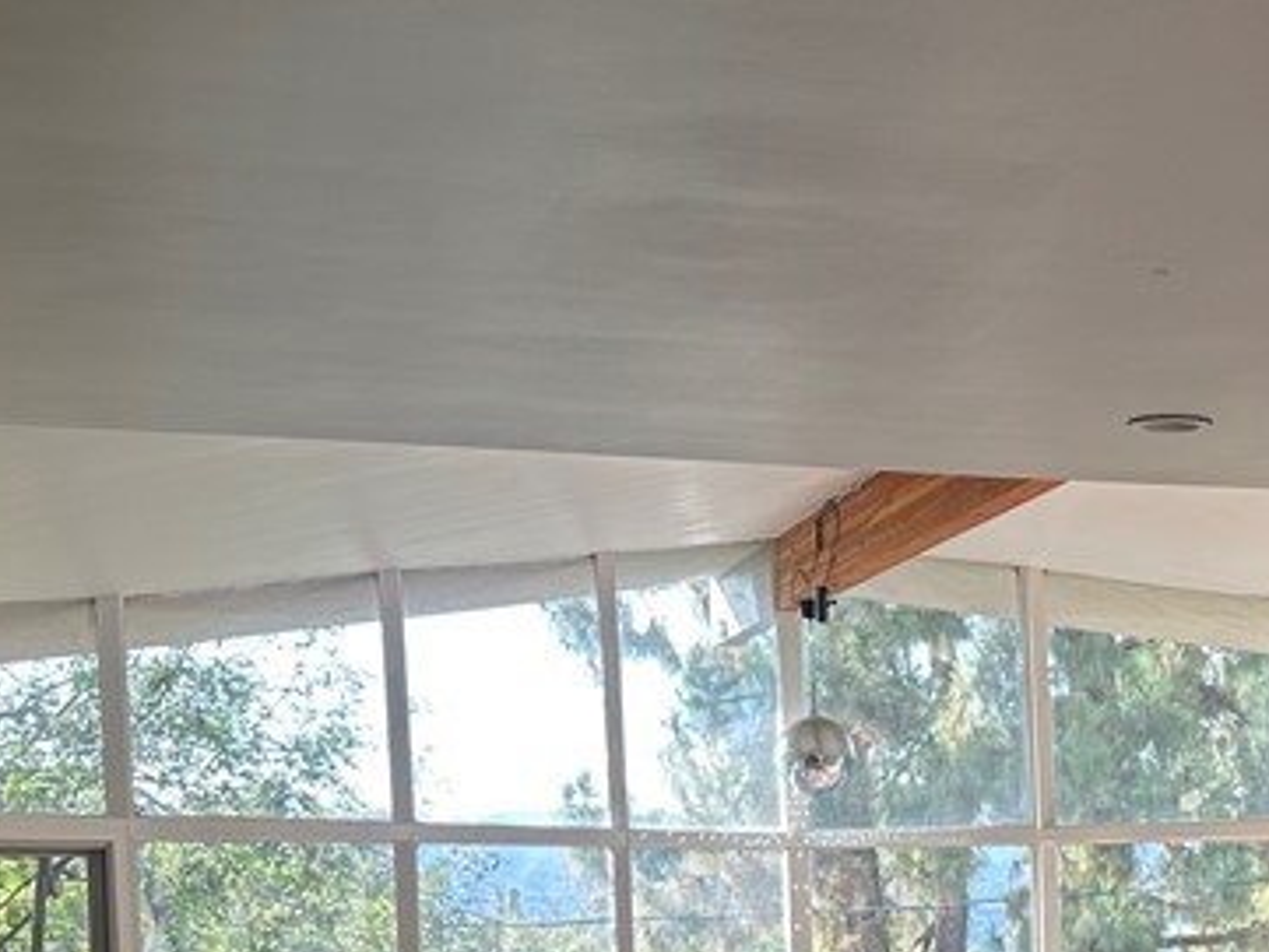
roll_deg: +1.6
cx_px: 1248
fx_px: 2494
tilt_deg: -1.1
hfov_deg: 27.1
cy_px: 970
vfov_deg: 20.9
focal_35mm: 68
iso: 64
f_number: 1.78
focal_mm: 6.86
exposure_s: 1/121
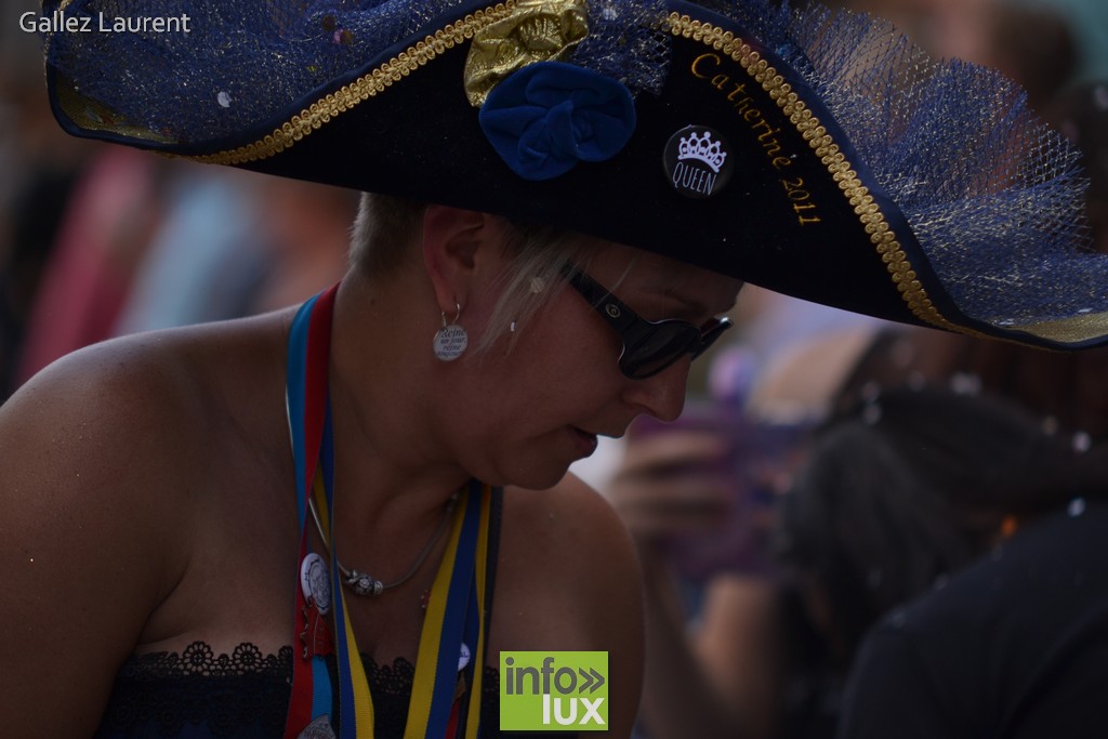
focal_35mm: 225
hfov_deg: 9.1
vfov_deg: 6.1
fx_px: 6925
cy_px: 370
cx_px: 554
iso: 100
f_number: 2.8
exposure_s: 1/640
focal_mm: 150
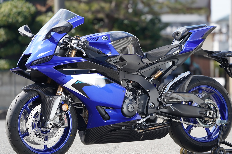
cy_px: 79
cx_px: 130
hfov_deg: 7.8
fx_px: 1707
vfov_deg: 5.2
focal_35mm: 265
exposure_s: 1/250
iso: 125
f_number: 5.6
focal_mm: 232
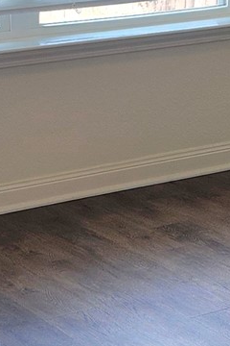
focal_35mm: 136
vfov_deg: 14.6
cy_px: -62
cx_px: 149
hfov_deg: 10.1
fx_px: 1303
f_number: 1.8
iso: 32
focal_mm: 5.4
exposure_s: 1/120
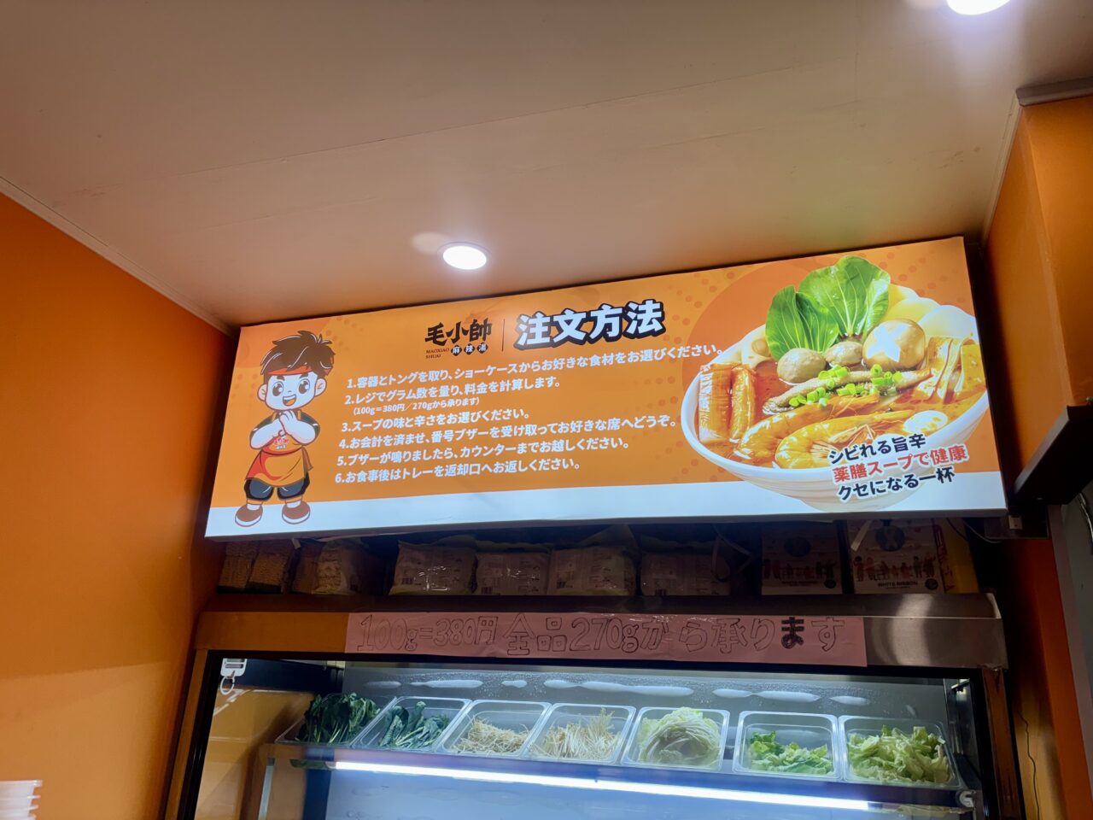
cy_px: 410
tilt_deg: +20.6
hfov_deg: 67.3
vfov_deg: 53.1
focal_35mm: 26
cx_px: 546
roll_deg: -1.9
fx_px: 821
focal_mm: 5.96
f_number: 1.6
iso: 32
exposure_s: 1/120
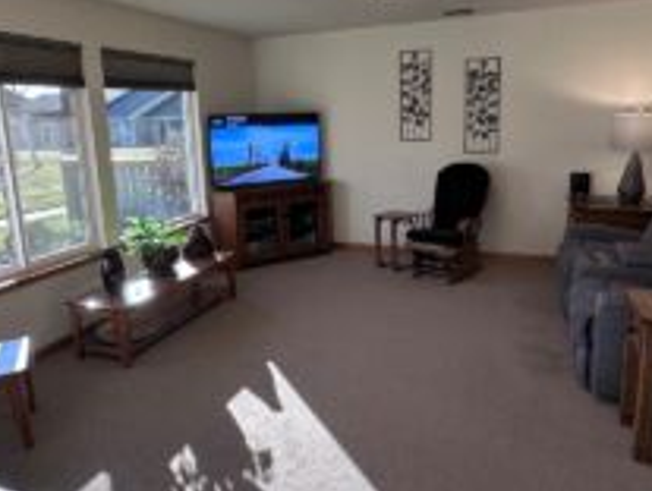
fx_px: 509
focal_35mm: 27
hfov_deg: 65.2
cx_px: 312
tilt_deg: -9.1
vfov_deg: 51.3
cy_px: 211
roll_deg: +2.1
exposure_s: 1/120
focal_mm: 2.22
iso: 160
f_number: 2.2
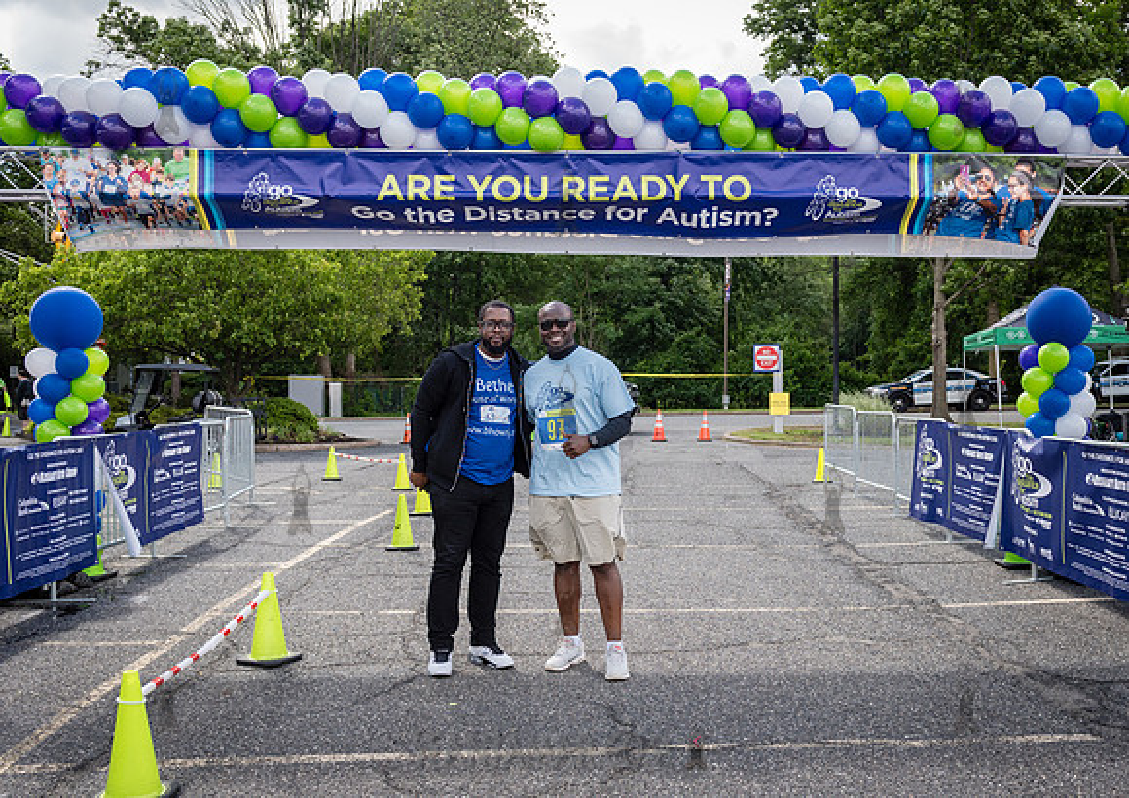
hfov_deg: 48.6
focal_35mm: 39
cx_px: 642
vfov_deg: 35.5
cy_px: 402
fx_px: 1247
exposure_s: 1/800
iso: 400
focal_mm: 31
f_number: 4
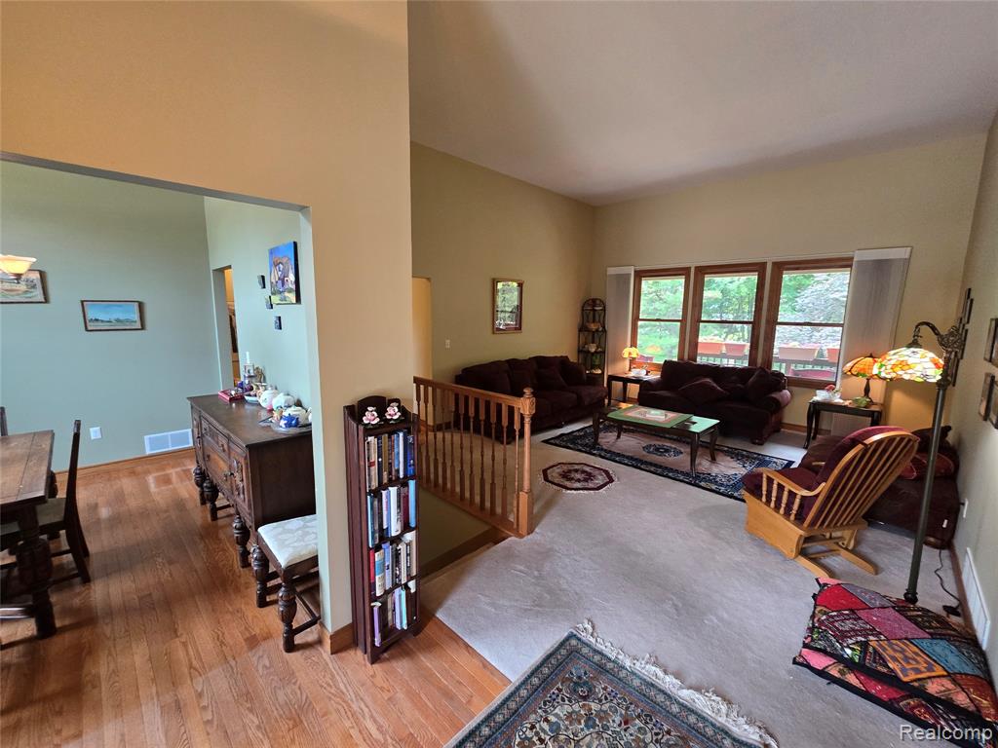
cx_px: 499
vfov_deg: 89.9
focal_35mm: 13
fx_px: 375
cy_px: 374
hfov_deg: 106.2
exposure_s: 1/60
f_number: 2.2
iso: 250
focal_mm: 2.2
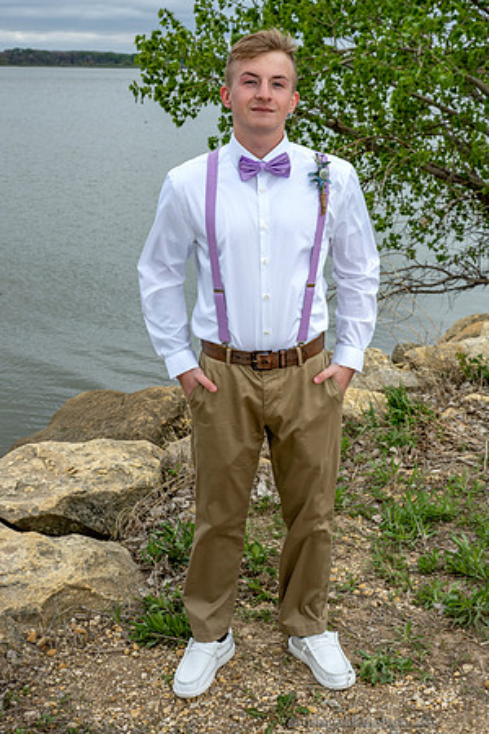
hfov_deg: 33.4
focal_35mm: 40
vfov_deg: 48.5
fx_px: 815
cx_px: 244
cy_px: 367
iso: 100
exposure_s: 1/250
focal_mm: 40
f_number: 8
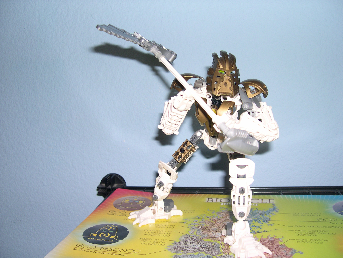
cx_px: 172
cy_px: 129
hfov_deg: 49.0
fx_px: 377
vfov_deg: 37.7
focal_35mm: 38
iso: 100
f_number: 2.8
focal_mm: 8
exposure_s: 1/60
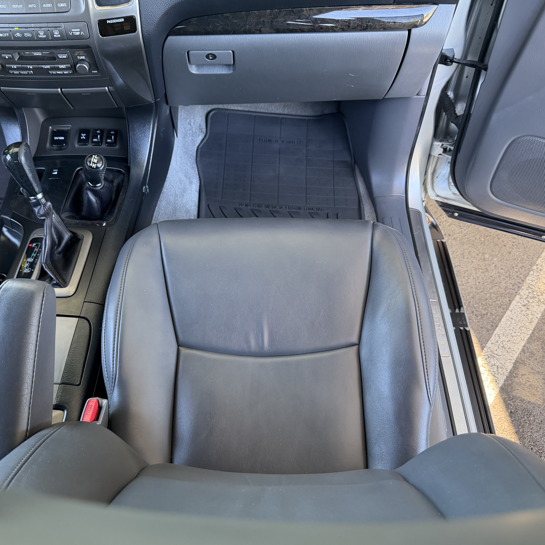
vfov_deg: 55.6
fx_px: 517
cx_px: 240
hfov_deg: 55.5
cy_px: 272
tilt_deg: -54.5
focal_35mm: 29
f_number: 1.78
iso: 250
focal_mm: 6.76
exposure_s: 1/60
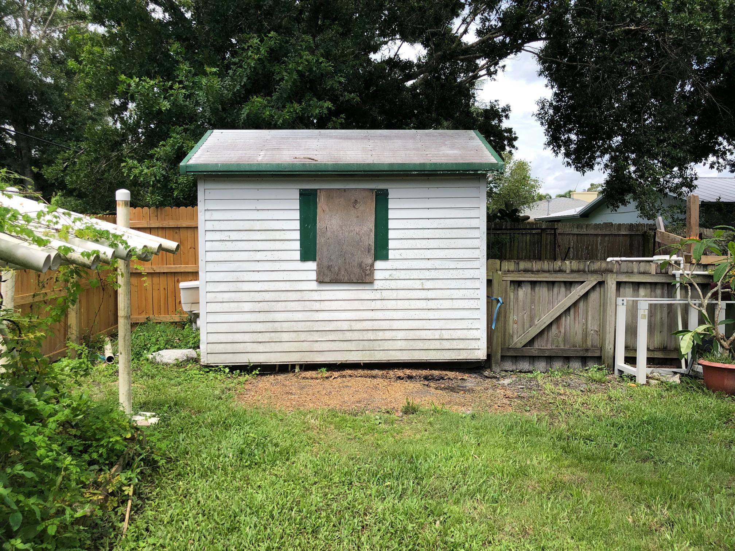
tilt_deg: -2.9
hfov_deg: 63.4
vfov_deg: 49.7
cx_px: 368
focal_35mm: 28
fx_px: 595
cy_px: 276
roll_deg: -0.3
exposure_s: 1/1143
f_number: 1.8
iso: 20
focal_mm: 4
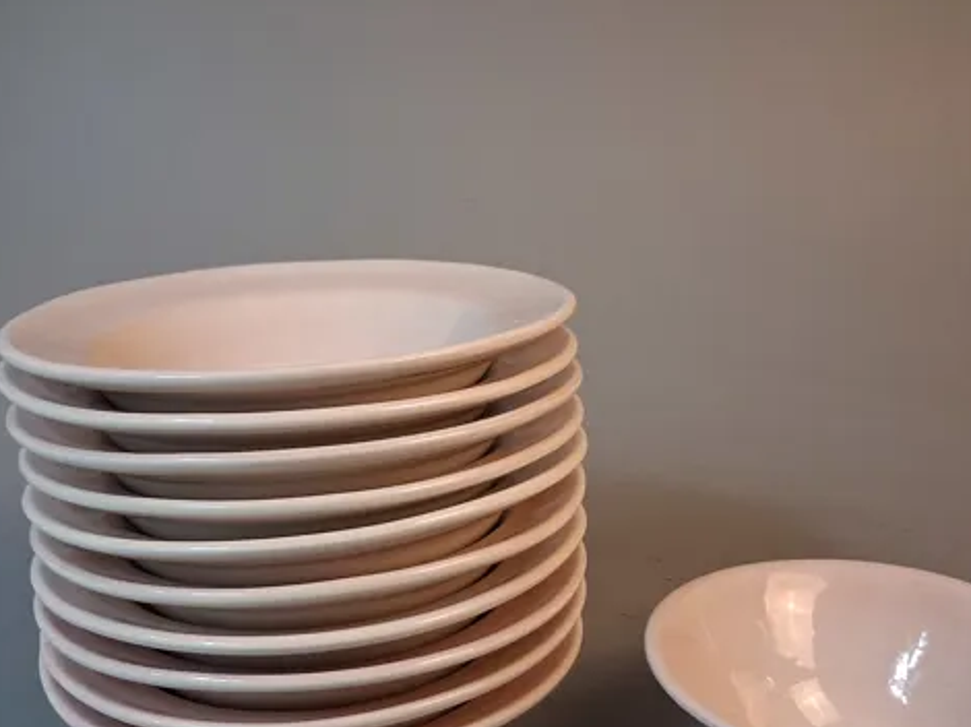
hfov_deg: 41.2
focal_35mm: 46
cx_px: 531
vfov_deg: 31.5
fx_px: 1290
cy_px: 403
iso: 250
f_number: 1.8
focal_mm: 4
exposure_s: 1/50
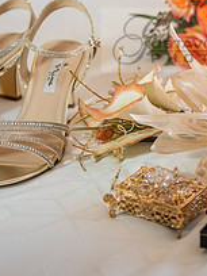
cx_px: 219
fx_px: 1220
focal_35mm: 153
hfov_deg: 9.6
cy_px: 40
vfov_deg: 12.8
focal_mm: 56
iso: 500
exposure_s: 1/250
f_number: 2.8
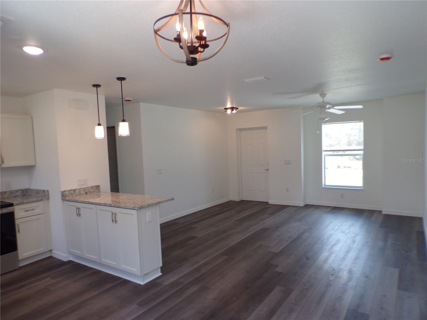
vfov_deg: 56.8
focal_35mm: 24
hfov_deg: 71.6
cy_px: 160
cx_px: 214
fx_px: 296
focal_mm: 4.3
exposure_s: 1/58
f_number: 3
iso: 100
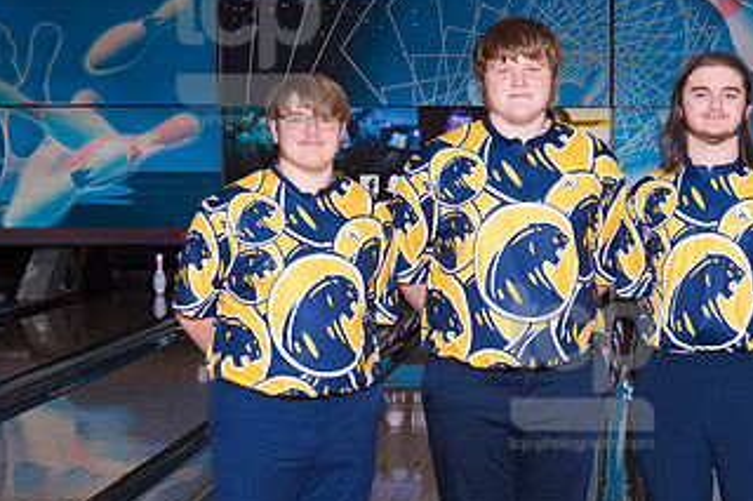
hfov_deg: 14.5
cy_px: 332
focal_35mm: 141
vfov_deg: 9.7
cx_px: 609
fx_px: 2948
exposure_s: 1/250
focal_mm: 55
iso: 400
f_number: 7.1
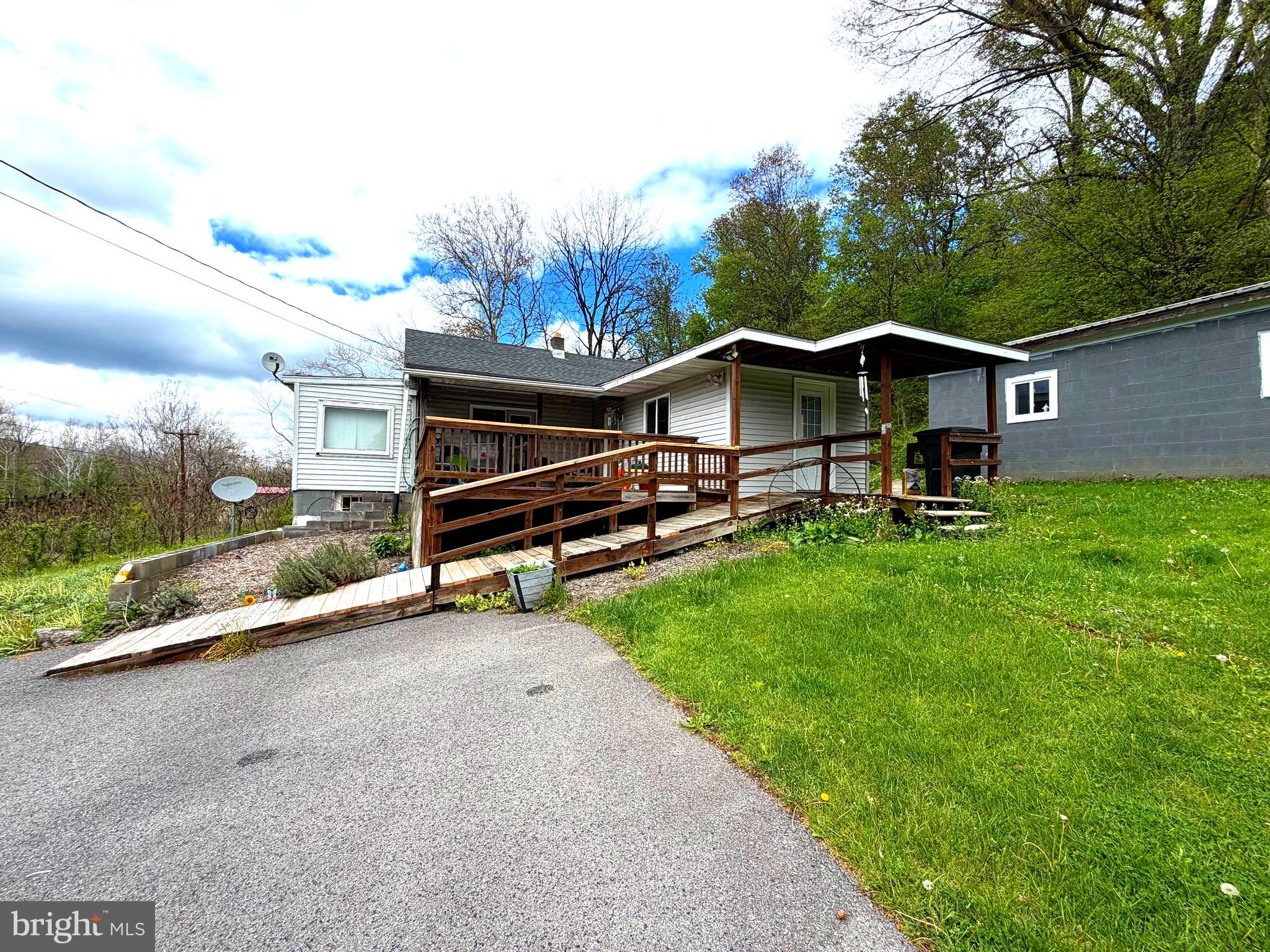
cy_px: 476
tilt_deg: +1.8
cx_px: 635
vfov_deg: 85.7
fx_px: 514
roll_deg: -0.7
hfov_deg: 102.1
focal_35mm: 14
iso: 25
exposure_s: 1/770
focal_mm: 2.22
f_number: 2.2
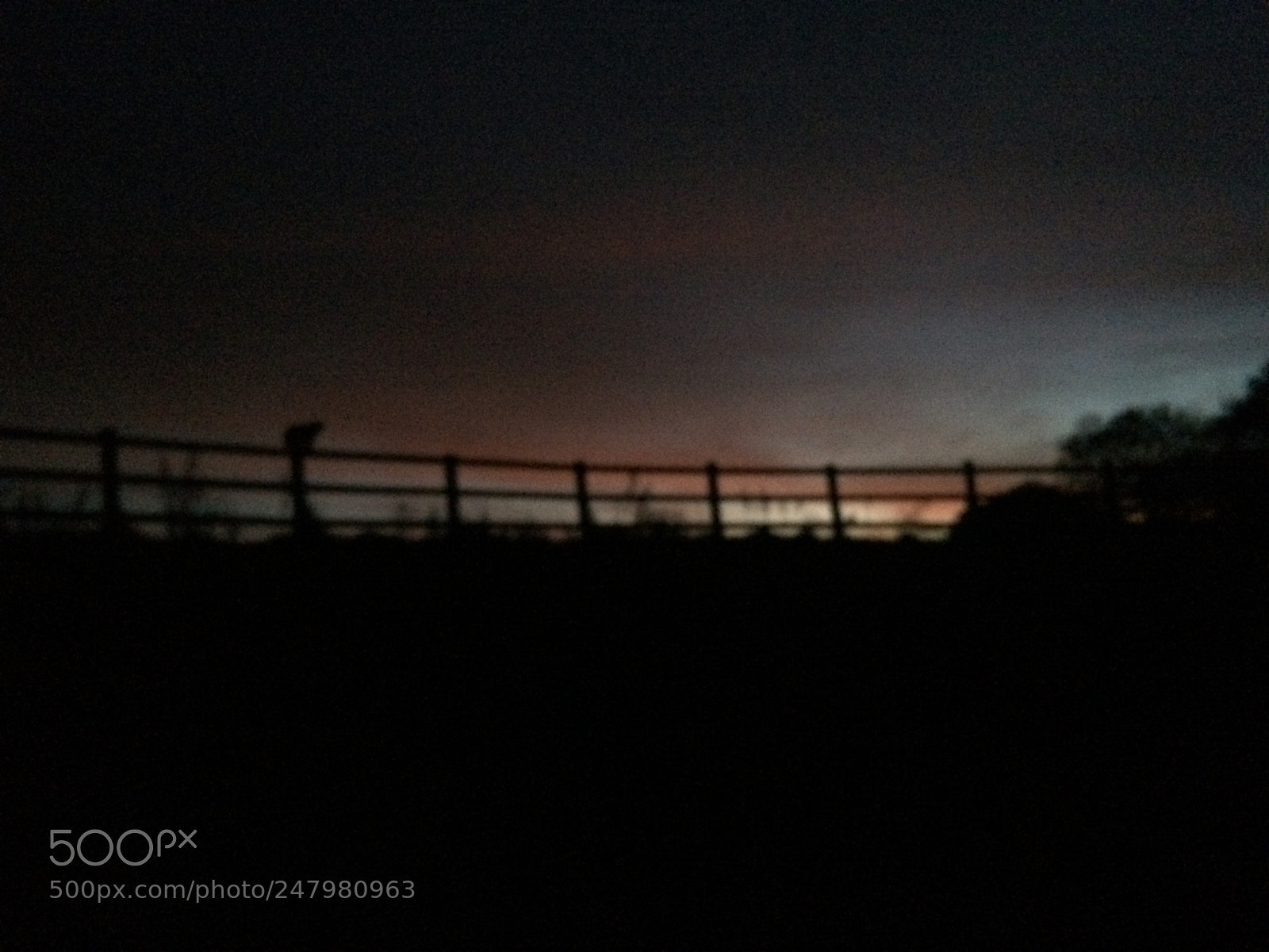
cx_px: 634
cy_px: 476
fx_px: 1063
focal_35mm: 29
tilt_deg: +7.1
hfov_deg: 61.7
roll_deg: +4.6
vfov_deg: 48.2
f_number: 2.2
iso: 2000
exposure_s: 1/17
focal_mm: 4.15
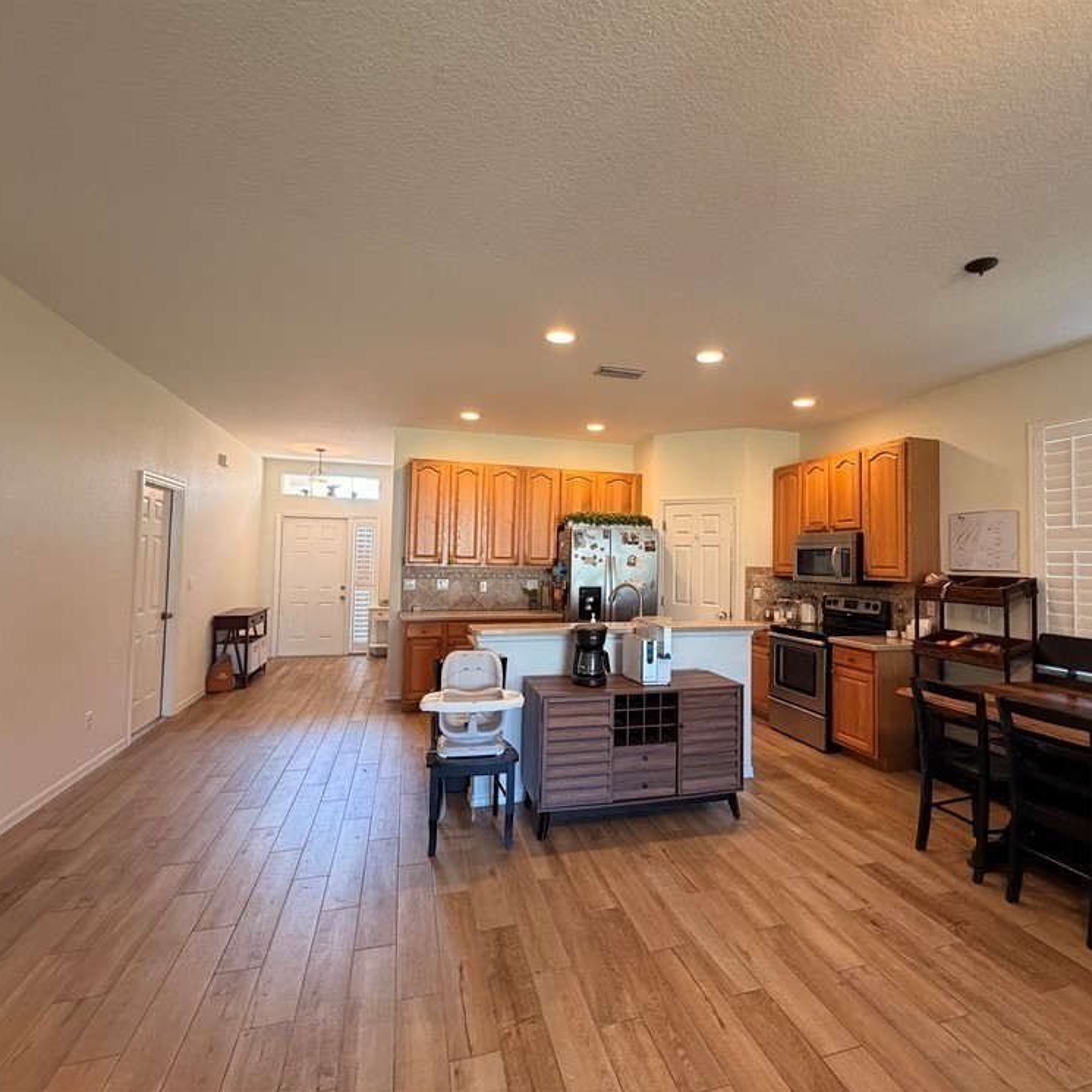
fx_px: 607
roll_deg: -1.0
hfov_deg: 83.7
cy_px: 535
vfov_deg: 84.0
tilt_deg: +1.9
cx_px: 601
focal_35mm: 17
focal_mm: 2.22
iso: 320
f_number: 2.2
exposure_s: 1/60
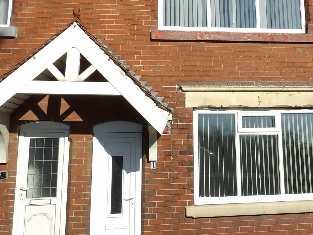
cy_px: 80
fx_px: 398
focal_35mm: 44
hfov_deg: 41.9
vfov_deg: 32.6
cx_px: 227
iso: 100
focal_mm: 4.3
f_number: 4.6
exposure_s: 1/871
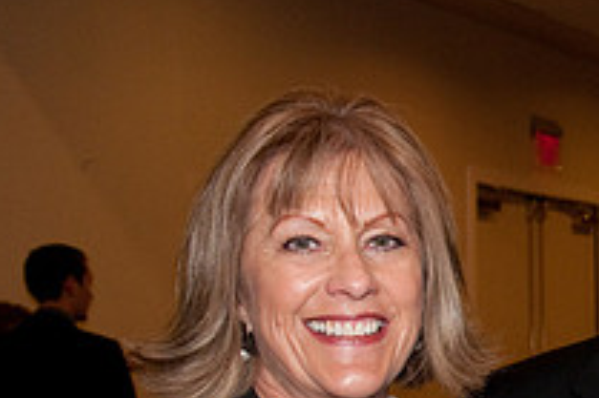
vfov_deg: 12.5
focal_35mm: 108
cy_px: 419
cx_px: 725
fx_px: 1796
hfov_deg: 18.0
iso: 640
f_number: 6.3
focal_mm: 26
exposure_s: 1/60
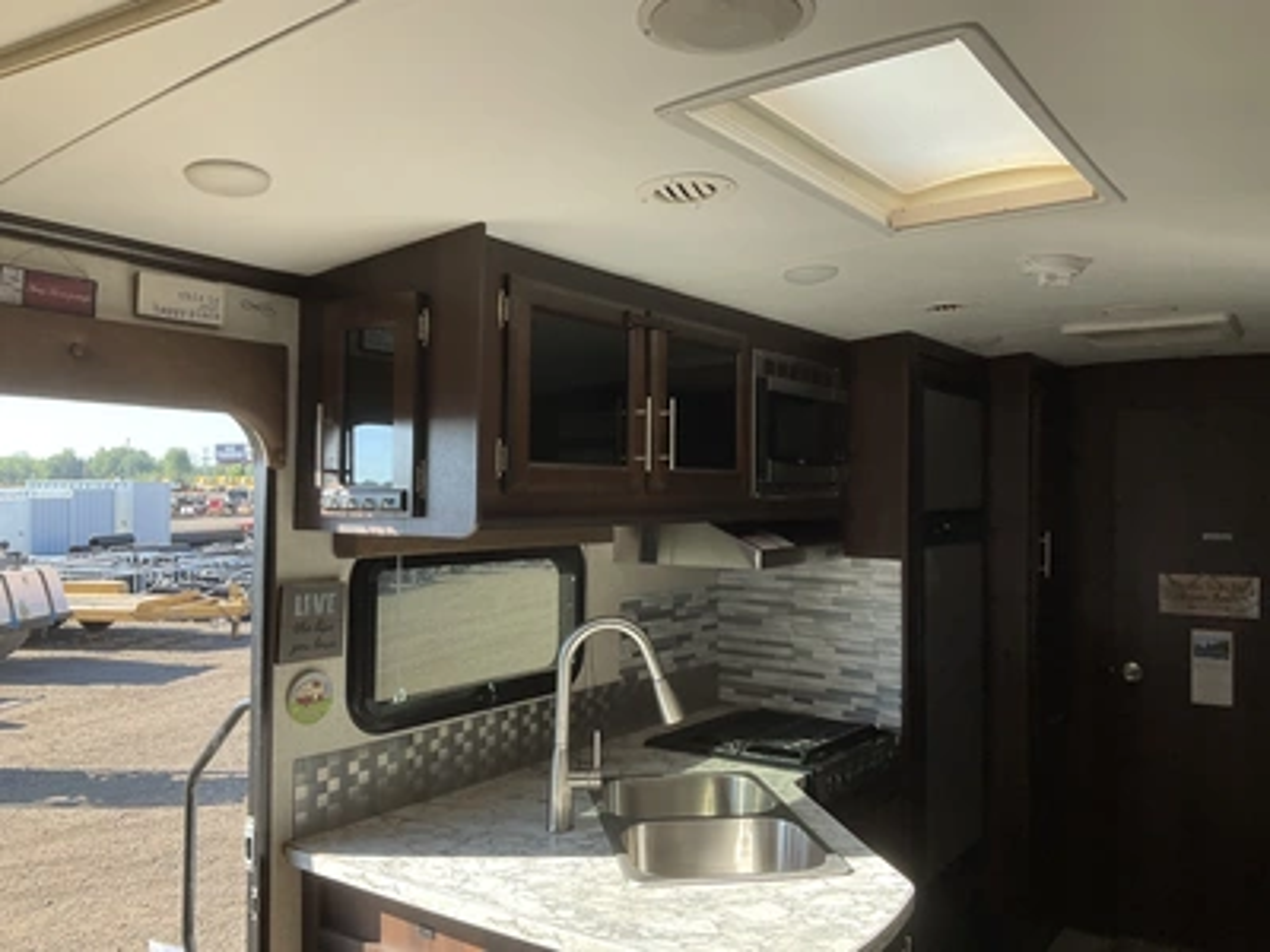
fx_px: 1064
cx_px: 635
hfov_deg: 61.7
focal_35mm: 29
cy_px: 476
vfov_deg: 48.2
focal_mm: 3
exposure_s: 1/177
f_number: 1.8
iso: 20
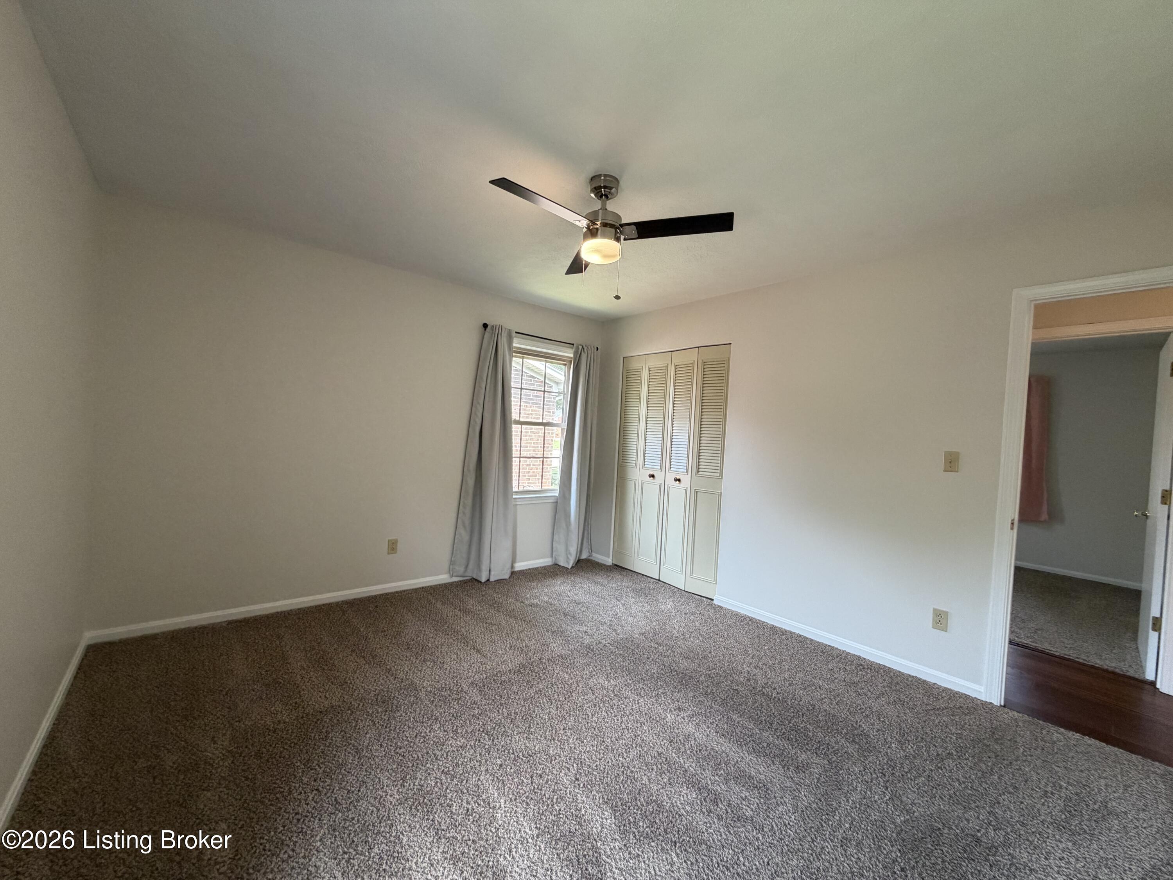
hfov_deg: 102.1
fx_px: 474
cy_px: 440
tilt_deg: +0.5
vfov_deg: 85.7
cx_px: 586
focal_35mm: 14
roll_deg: -3.2
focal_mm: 2.22
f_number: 2.2
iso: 250
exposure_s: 1/60
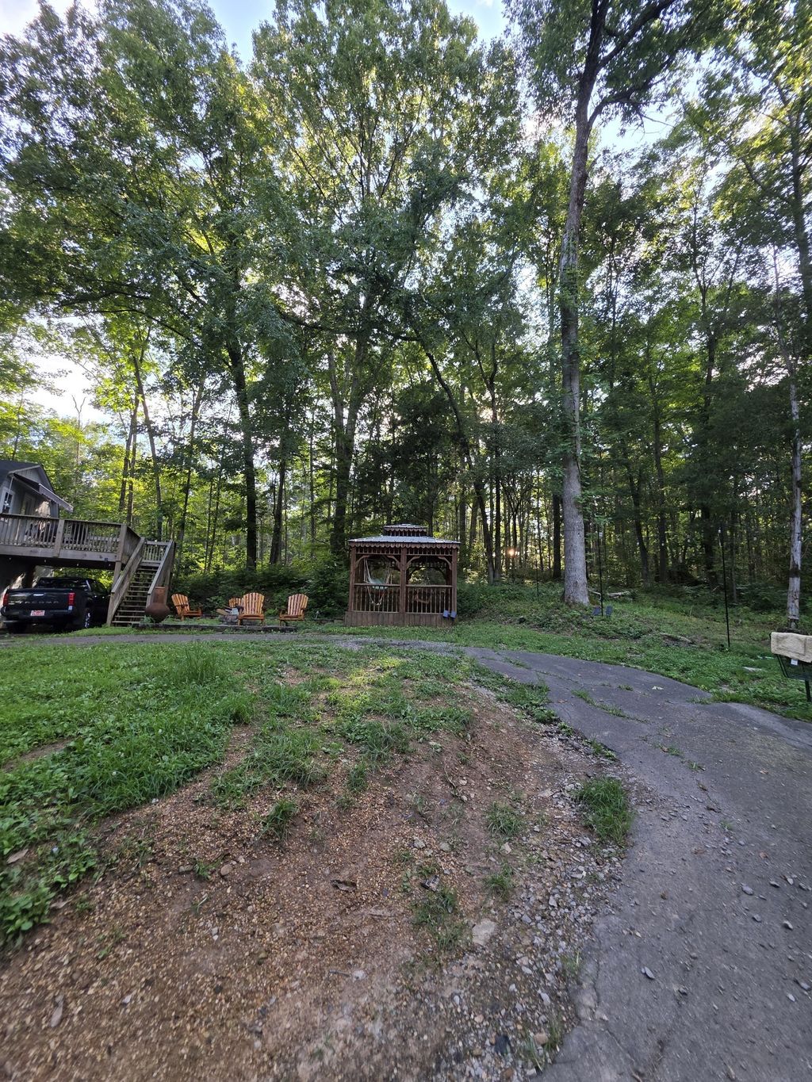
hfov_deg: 89.9
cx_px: 406
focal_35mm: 13
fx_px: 407
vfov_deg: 106.2
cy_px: 541
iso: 25
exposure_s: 1/120
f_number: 1.9
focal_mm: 2.2
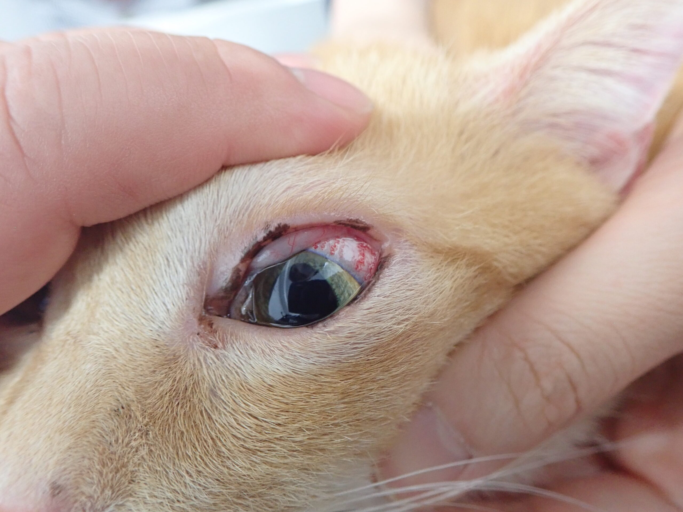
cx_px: 342
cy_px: 256
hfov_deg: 60.0
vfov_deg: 46.8
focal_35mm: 30
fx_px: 592
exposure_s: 1/80
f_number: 2.3
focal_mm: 5.5
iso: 800
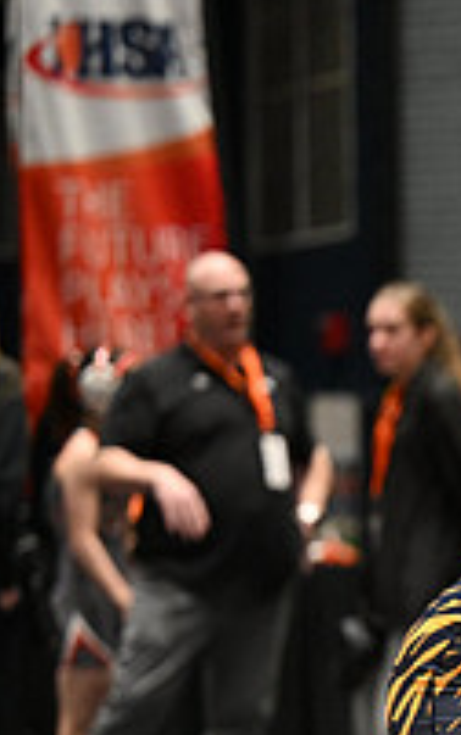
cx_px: 1050
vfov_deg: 7.6
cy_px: 616
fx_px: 5536
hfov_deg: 4.7
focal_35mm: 276
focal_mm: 94
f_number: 2.8
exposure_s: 1/767
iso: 4000
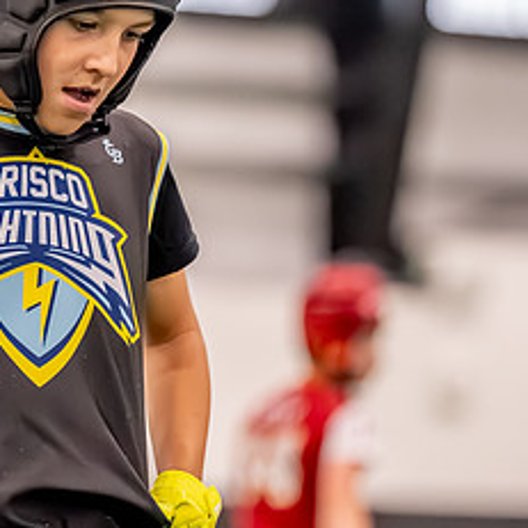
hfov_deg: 4.5
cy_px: 123
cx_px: -34
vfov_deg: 4.5
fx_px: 6644
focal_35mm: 385
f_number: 2.8
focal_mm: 141
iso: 6400
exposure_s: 1/1000
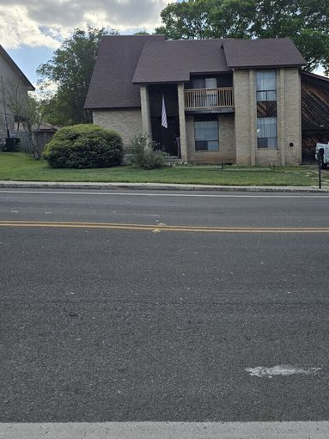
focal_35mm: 30
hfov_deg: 46.2
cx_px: 214
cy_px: 190
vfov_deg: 59.8
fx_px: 380
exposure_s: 1/1235
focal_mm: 6.3
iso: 12
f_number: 1.7
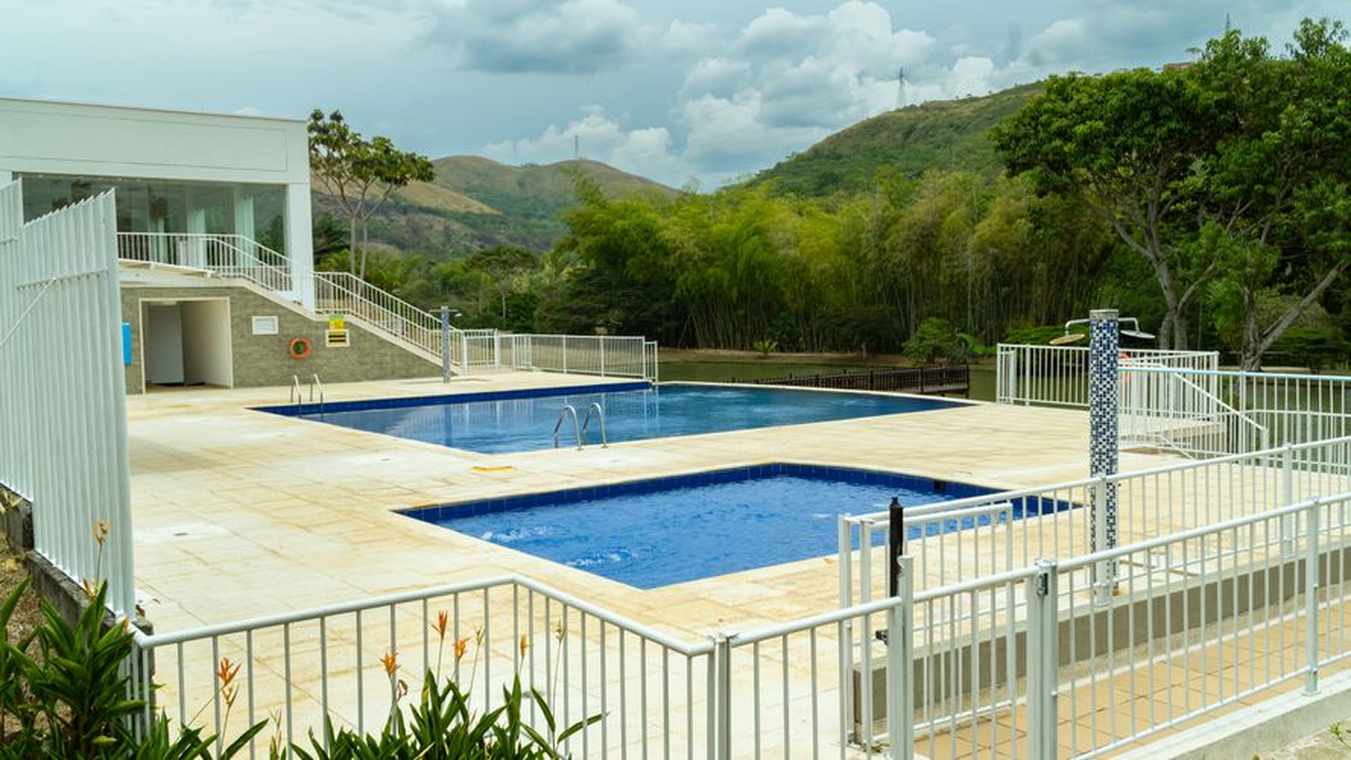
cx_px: 676
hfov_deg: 61.9
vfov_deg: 37.3
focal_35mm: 31
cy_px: 380
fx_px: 1126
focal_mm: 20
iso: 400
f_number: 14
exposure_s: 1/200
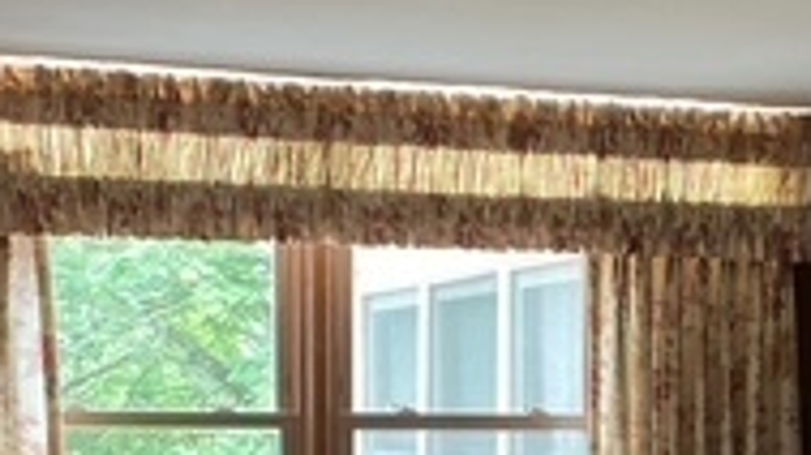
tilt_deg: -2.7
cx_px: 695
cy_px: 532
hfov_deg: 19.7
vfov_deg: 11.1
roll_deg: -0.9
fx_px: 2299
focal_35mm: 107
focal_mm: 3
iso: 200
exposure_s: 1/60
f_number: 1.8
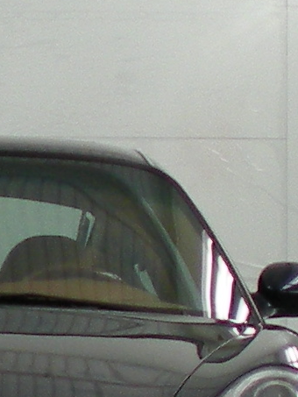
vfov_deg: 7.2
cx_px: -79
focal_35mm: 274
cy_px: 102
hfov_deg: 5.4
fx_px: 3144
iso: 89
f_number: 3.1
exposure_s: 1/60.4
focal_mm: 6.3
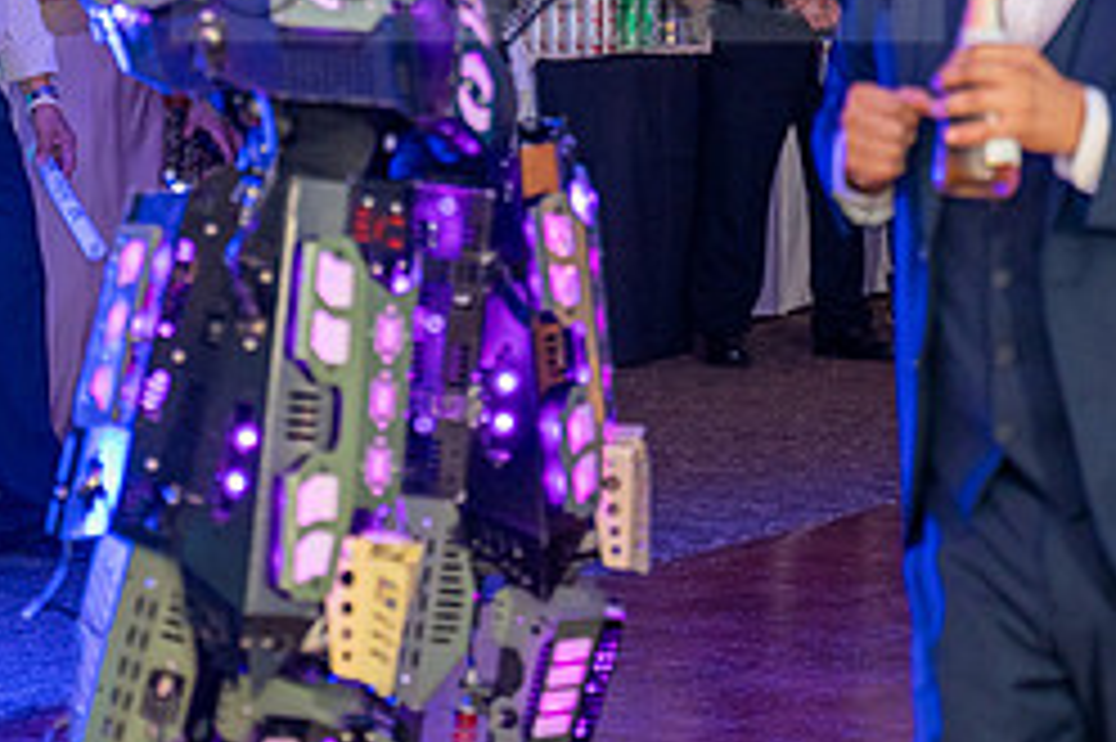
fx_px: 5080
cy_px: -65
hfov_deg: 12.5
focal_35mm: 164
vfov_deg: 8.3
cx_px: 562
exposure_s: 1/200
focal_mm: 70
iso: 1250
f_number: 2.8
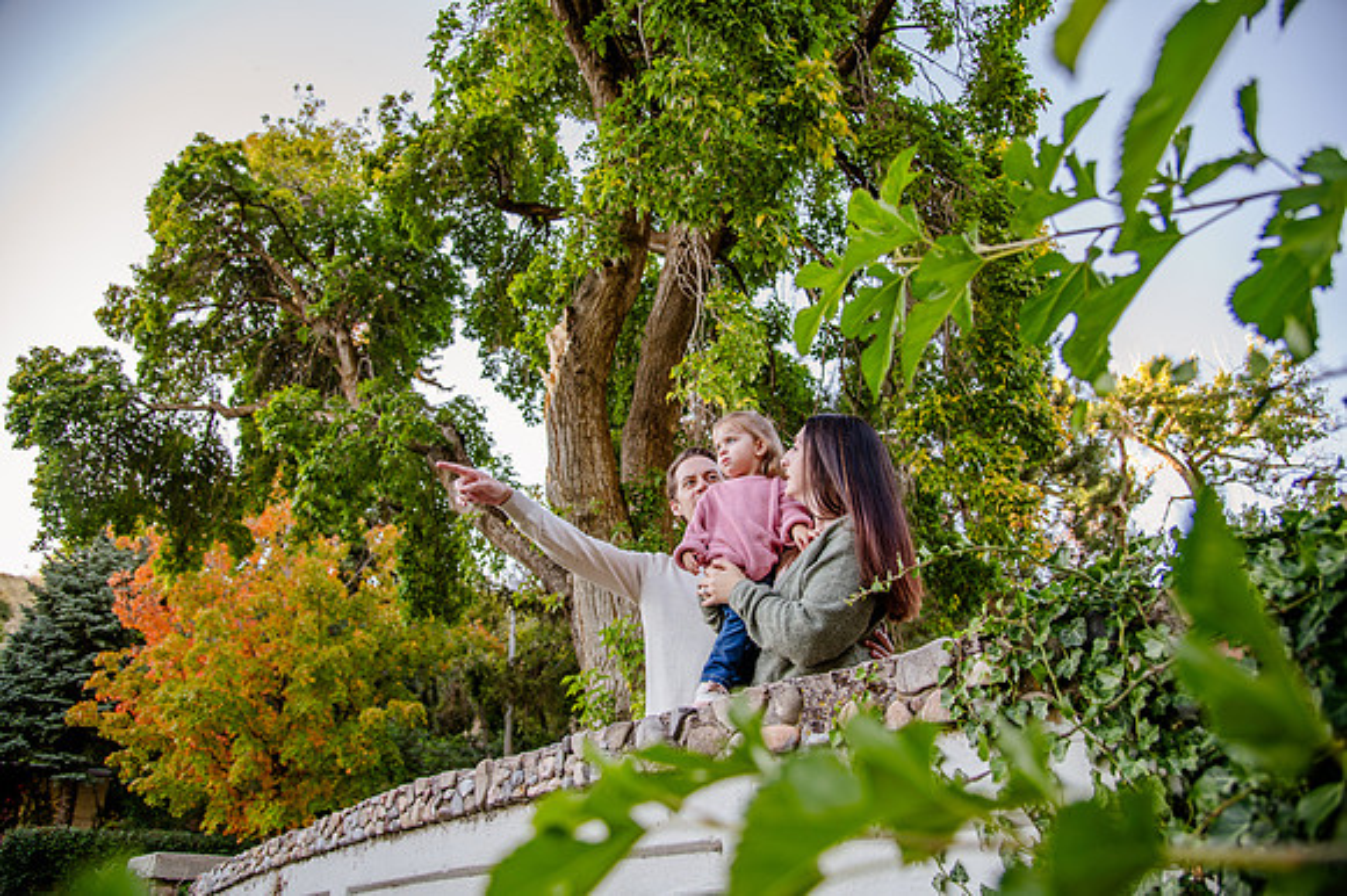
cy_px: 448
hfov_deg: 73.8
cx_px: 674
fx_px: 897
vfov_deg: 53.1
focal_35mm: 24
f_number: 4
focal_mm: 24
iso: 320
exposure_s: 1/125
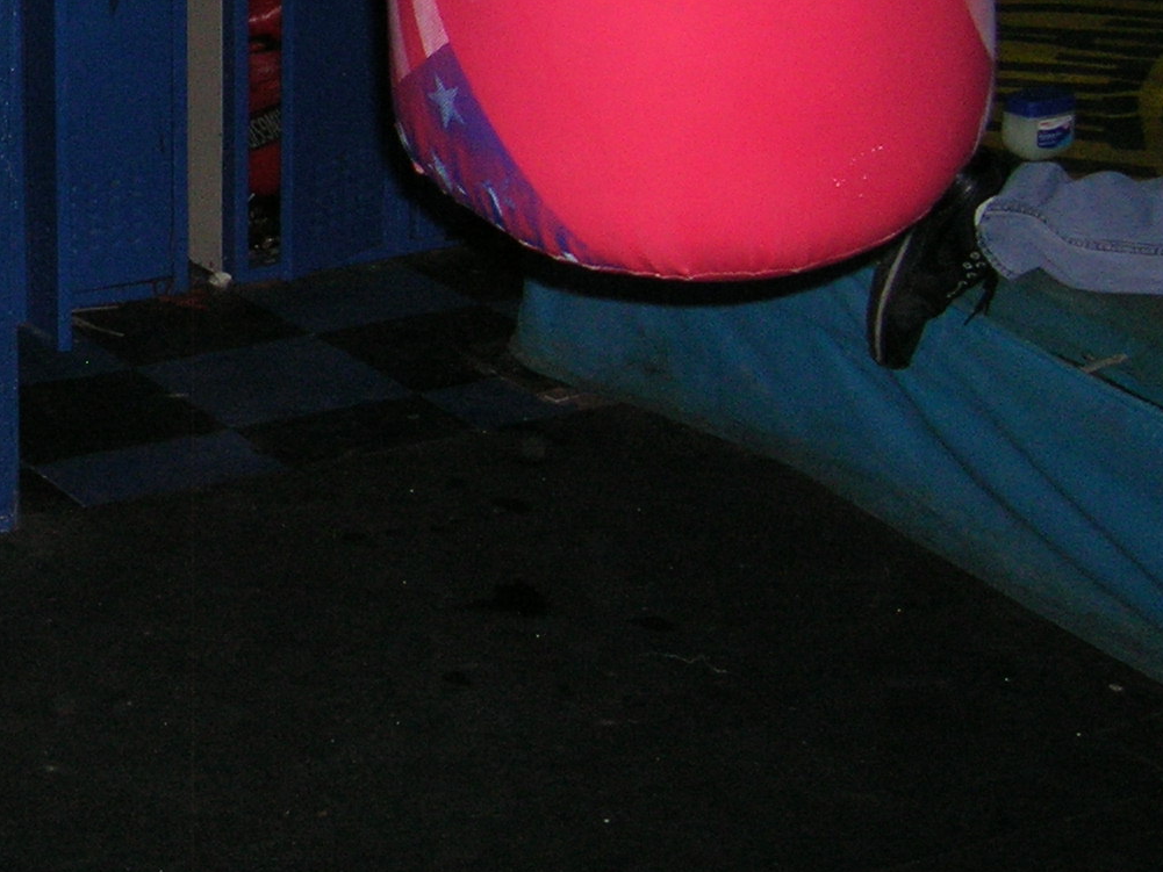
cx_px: -225
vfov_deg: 16.6
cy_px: 146
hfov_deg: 20.8
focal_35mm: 88
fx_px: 2957
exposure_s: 1/60.1
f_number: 2.9
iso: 105
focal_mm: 5.7
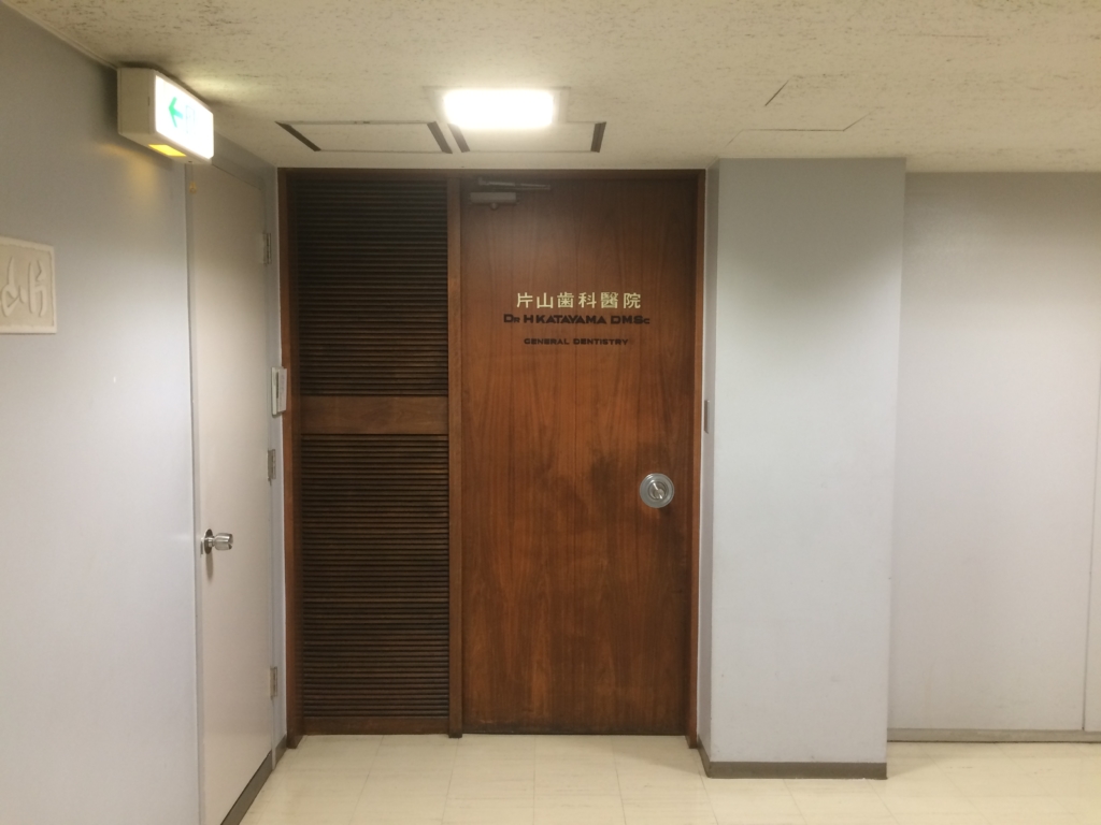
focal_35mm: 29
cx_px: 550
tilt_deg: -4.1
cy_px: 412
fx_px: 922
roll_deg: -0.9
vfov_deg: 48.2
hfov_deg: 61.7
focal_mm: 4.15
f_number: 2.2
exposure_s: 1/33
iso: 125
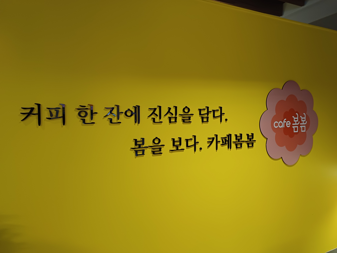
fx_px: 224
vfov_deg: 58.9
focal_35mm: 23
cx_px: 168
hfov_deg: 73.9
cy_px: 126
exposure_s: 1/30
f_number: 1.8
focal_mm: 5.06
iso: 160
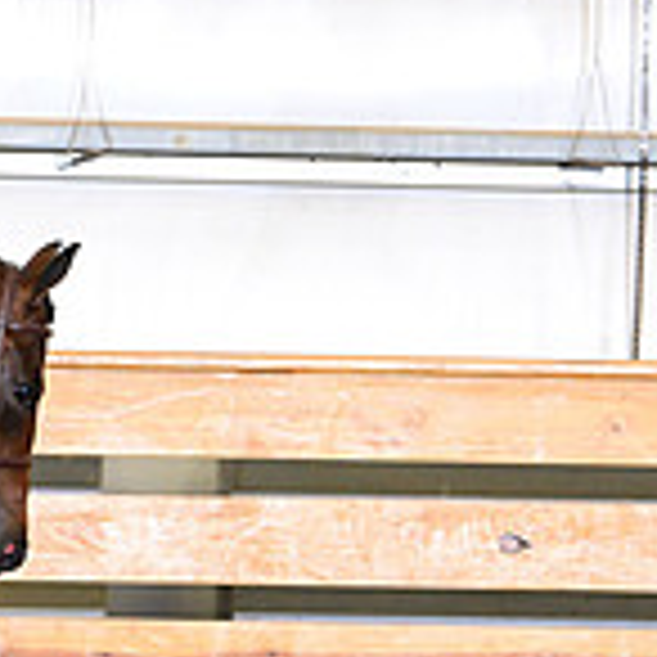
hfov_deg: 4.1
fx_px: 9083
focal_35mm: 423
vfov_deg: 4.1
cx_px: -626
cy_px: 299
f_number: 5
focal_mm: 125
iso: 2500
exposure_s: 1/200
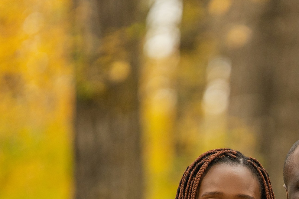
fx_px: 3962
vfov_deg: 2.9
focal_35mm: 477
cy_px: 314
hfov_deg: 4.3
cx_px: 323
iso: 400
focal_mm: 150
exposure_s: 1/2000
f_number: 2
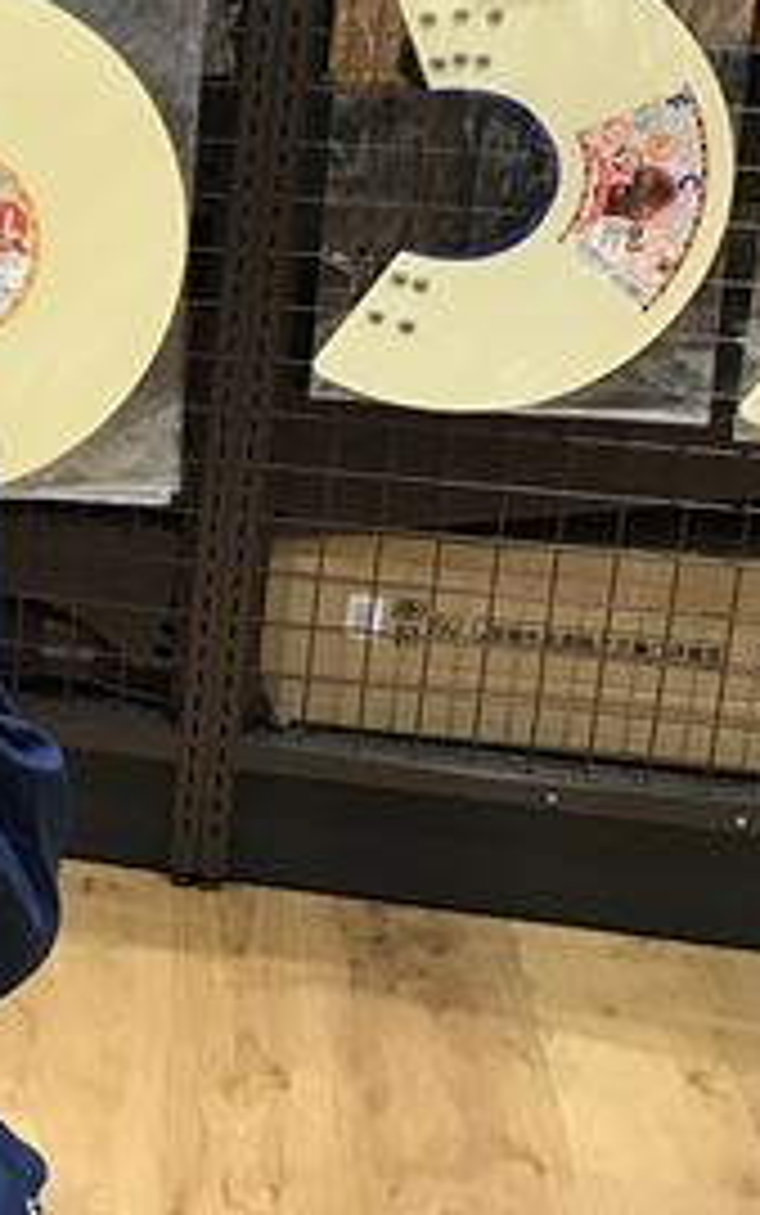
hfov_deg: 16.0
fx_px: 2417
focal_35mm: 73
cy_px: 392
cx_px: -463
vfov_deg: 28.0
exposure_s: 1/30
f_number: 2.4
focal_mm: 3.3
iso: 100
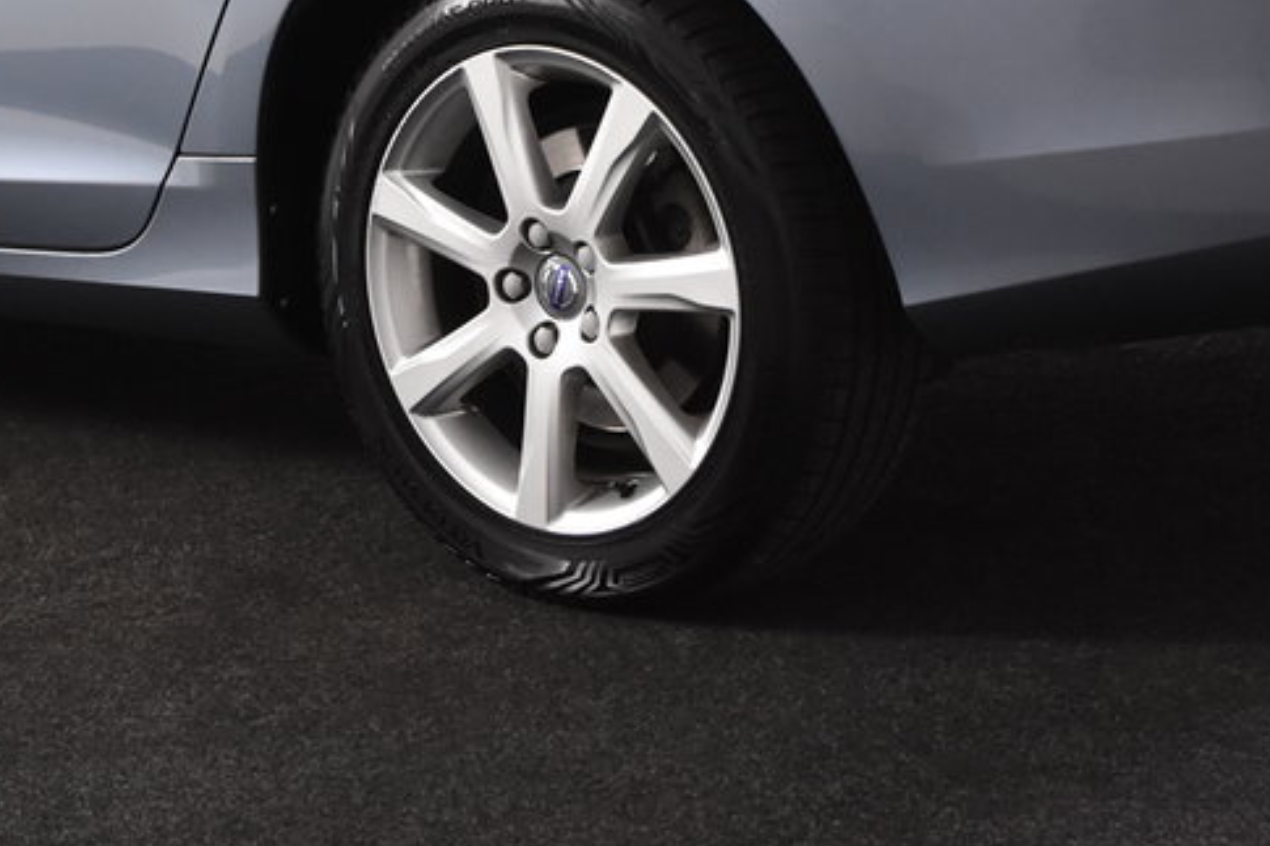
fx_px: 3632
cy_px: -59
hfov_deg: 19.8
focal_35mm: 103
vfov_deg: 13.1
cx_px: 466
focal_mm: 26
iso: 1600
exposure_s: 1/60
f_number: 5
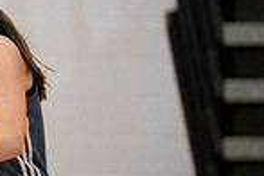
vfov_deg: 1.3
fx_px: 8066
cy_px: 159
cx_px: -296
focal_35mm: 1100
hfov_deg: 1.9
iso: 3200
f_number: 2.8
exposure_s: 1/1000
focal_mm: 200
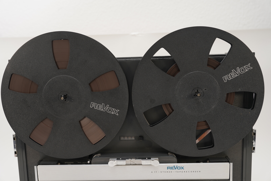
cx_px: 136
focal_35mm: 34
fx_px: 256
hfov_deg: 55.8
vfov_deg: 38.9
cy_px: 90
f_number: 4
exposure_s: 1/200
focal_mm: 34
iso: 200
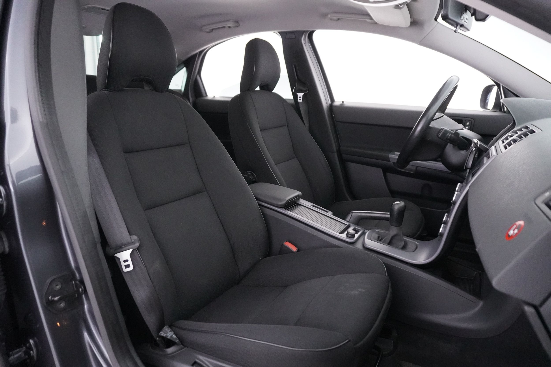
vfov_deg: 53.1
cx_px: 276
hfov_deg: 73.7
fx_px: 367
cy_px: 184
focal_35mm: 24
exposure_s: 1/60
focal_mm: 16
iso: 6400
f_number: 3.5
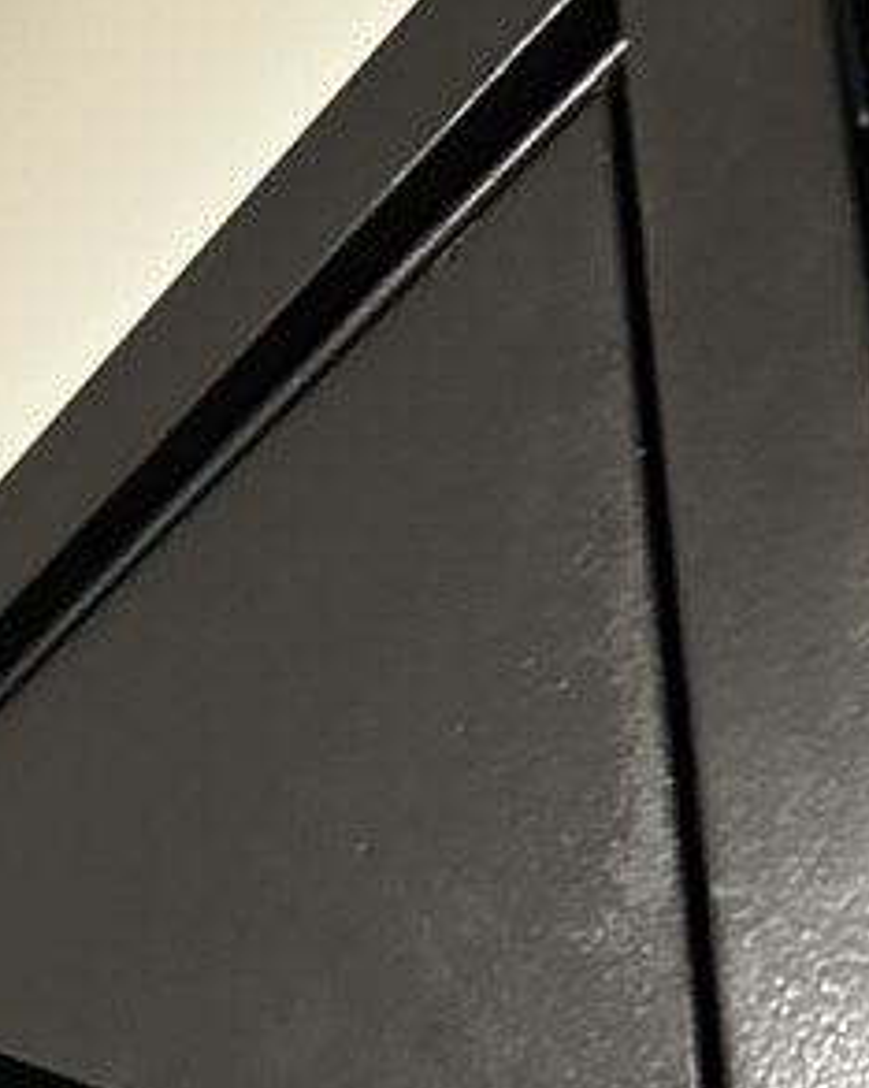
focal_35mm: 82
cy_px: 1712
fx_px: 2639
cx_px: -97
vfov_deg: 19.7
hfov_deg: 18.0
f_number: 1.78
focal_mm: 6.86
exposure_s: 1/43
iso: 800
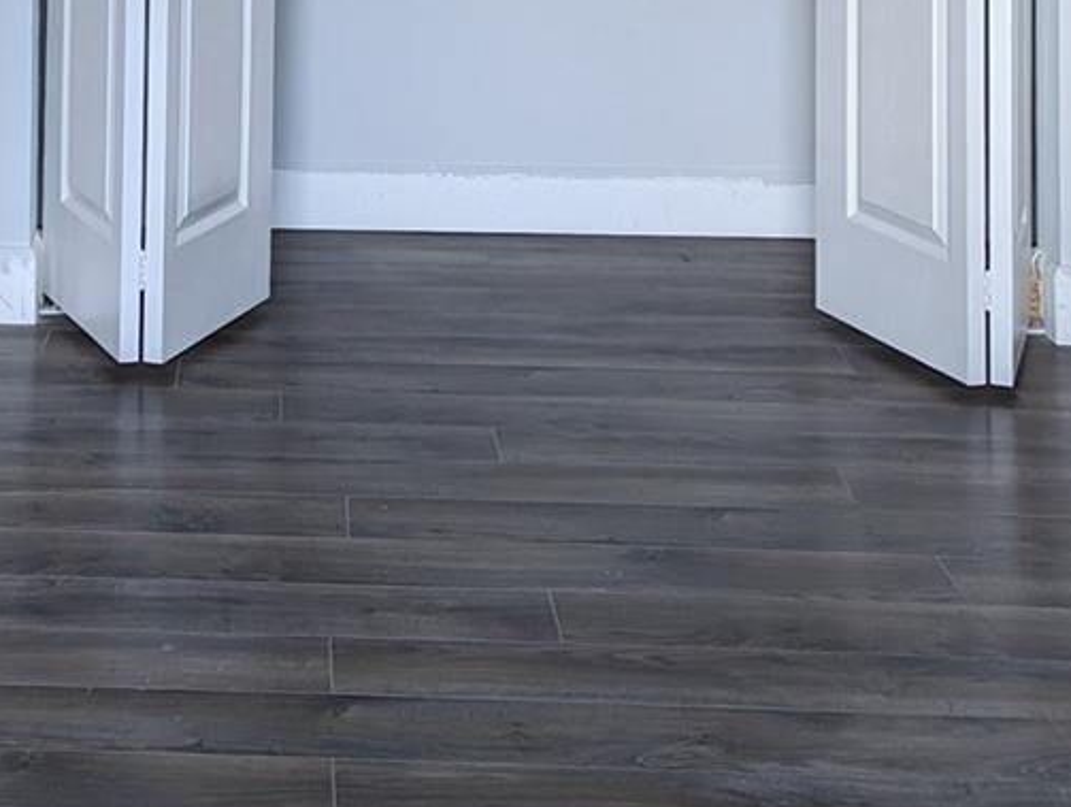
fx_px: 2355
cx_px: 143
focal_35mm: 76
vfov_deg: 17.5
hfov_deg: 25.0
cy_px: -402
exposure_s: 1/40
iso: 86
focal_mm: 6.81
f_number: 1.85
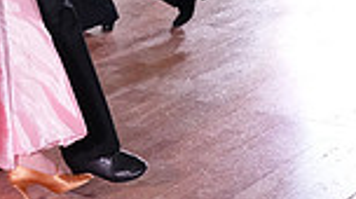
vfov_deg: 7.3
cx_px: 2
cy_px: -172
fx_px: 1508
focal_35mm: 160
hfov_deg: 13.3
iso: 5000
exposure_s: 1/320
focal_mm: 40
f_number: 7.1
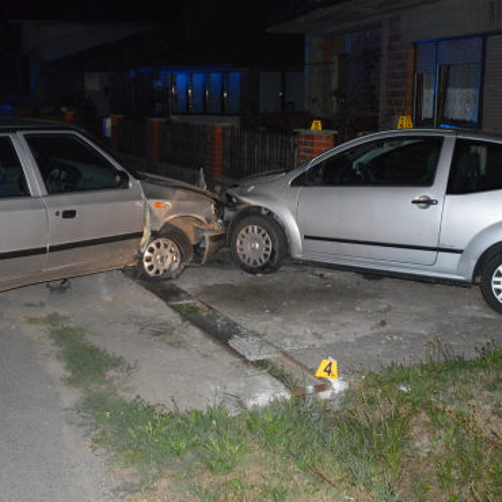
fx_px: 706
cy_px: 256
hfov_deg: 39.2
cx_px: 237
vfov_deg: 39.2
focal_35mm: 43
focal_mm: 20
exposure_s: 1/60
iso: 3200
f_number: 3.5
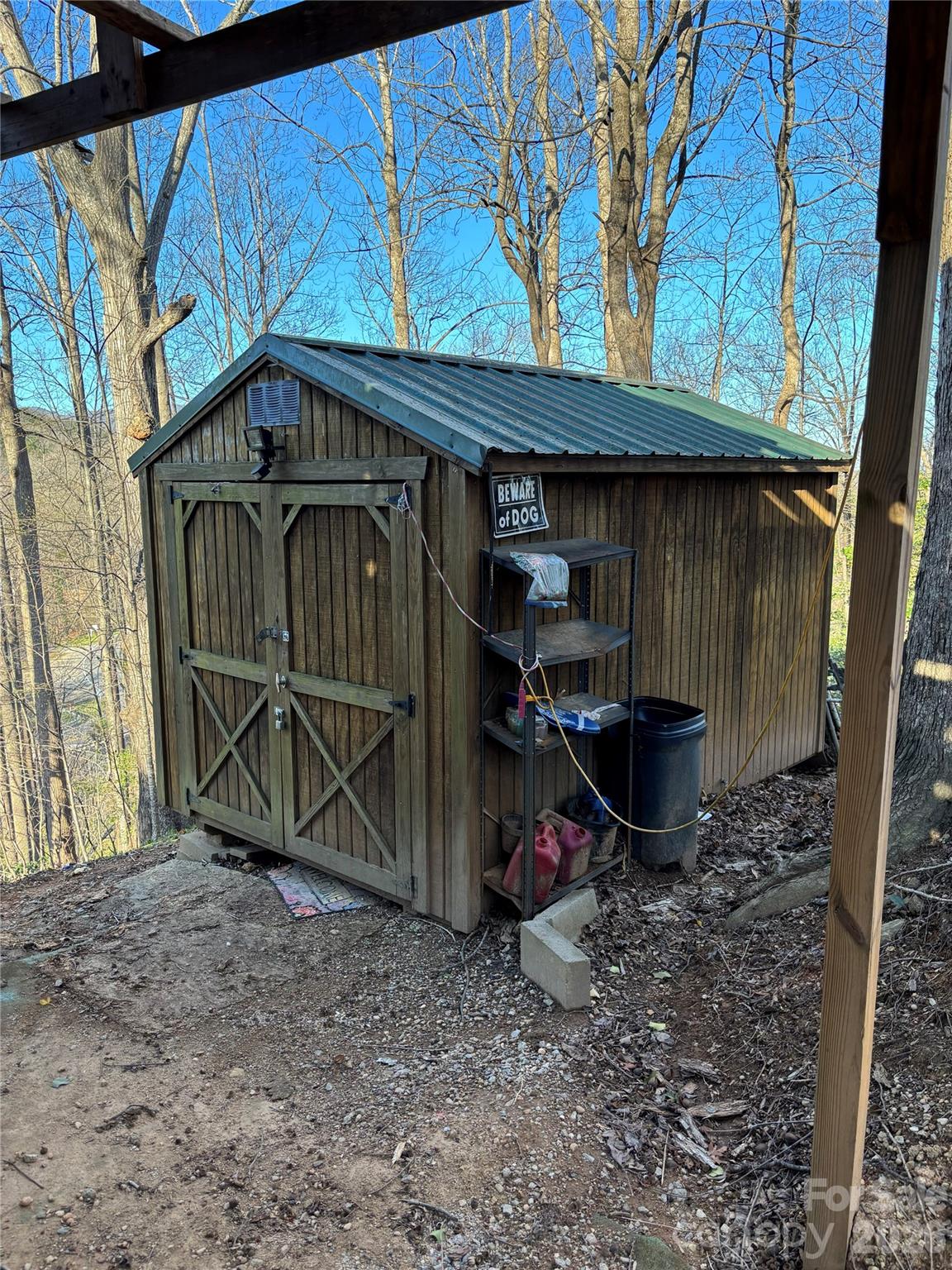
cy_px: 635
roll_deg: +1.8
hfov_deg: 53.1
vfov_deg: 67.3
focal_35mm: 26
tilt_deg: -9.6
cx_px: 476
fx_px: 953
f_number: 1.6
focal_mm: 5.96
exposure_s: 1/410
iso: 50
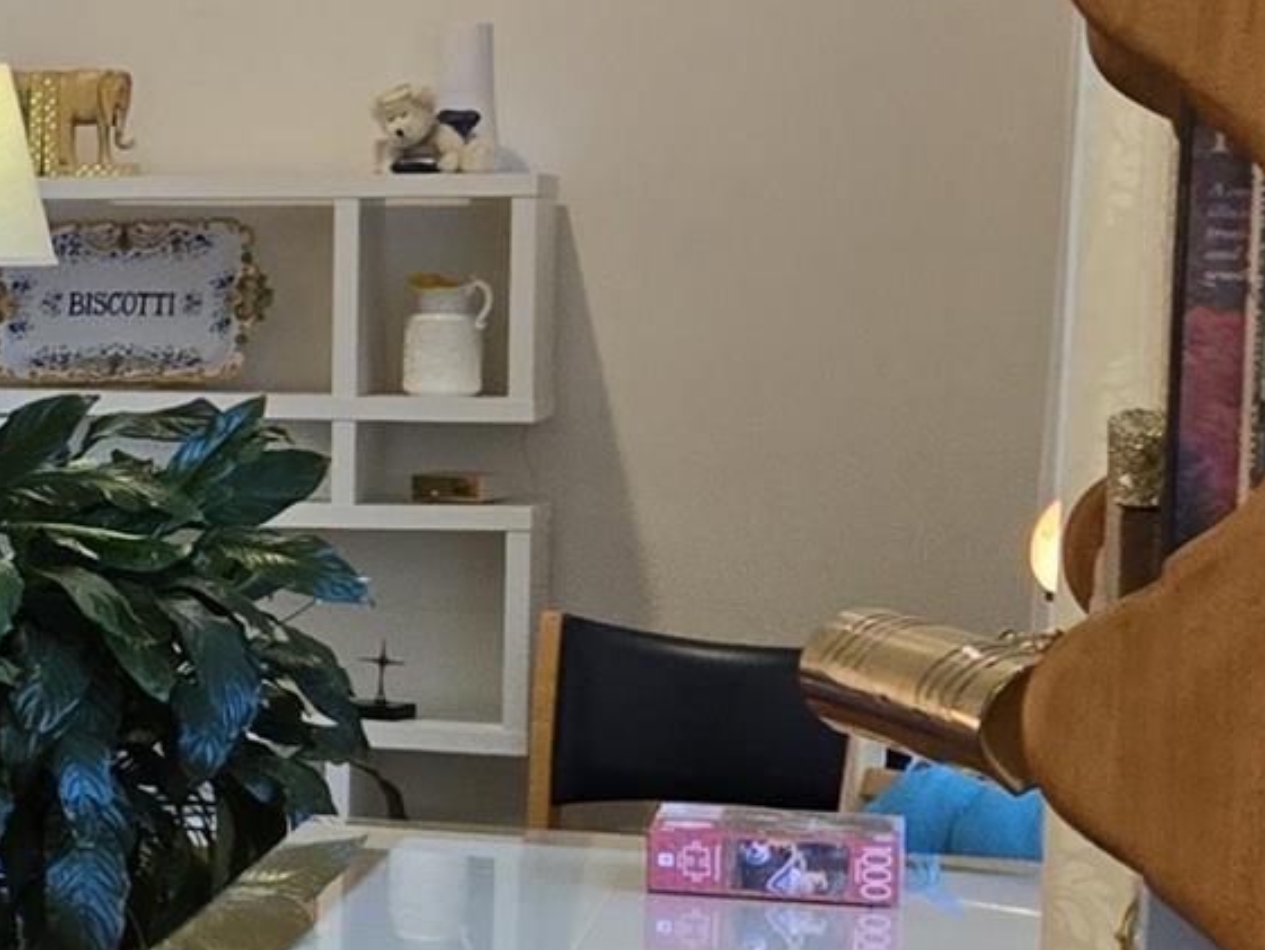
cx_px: -1094
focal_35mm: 126
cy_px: 524
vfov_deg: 11.8
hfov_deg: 13.8
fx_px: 4606
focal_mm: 5.4
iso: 125
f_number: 1.8
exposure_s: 1/120
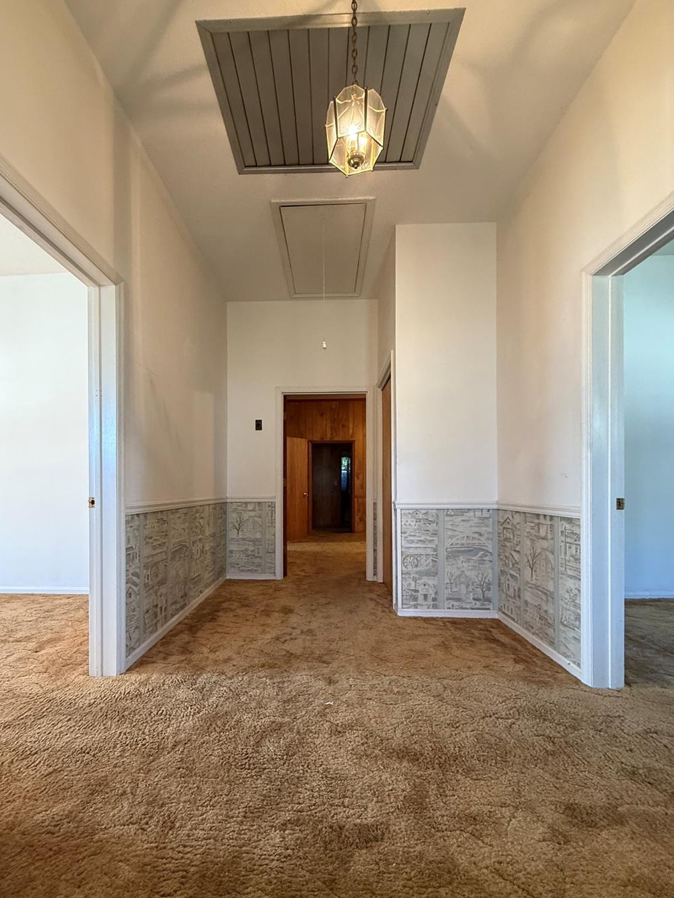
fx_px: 415
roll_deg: -0.2
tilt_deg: +1.8
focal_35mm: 16
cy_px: 491
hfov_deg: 77.9
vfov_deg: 94.2
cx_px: 307
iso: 400
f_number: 2.2
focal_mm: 2.22
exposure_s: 1/60
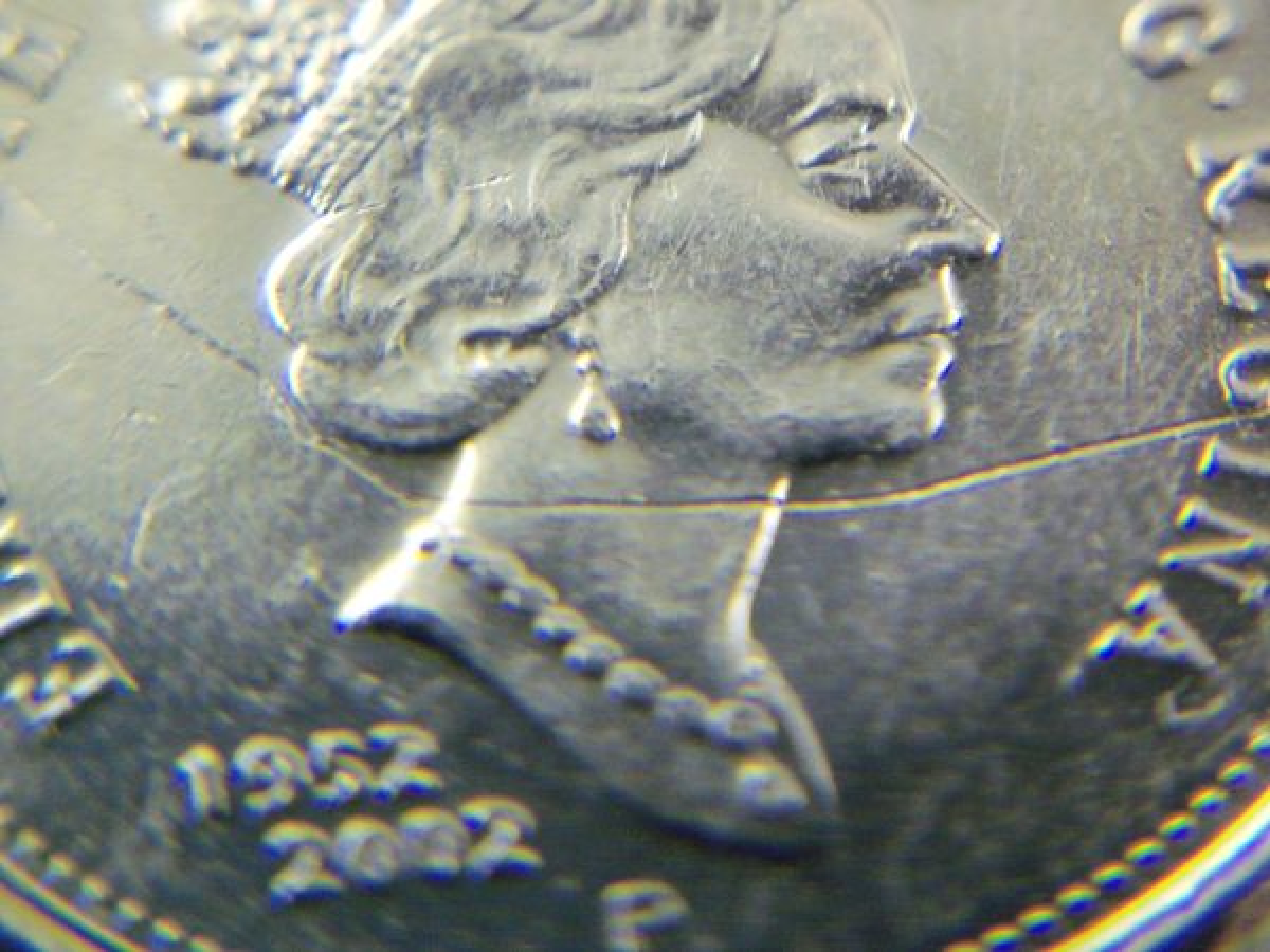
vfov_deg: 11.2
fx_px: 4843
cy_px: 476
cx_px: 635
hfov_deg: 14.9
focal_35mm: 132
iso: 320
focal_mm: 23.5
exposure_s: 1/100
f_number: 4.2
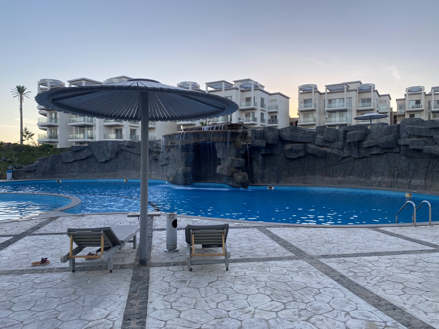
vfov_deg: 53.1
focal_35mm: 26
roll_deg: +0.1
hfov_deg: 67.3
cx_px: 220
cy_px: 164
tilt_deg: +0.7
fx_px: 330
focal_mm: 4.25
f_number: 1.8
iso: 32
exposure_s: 1/502
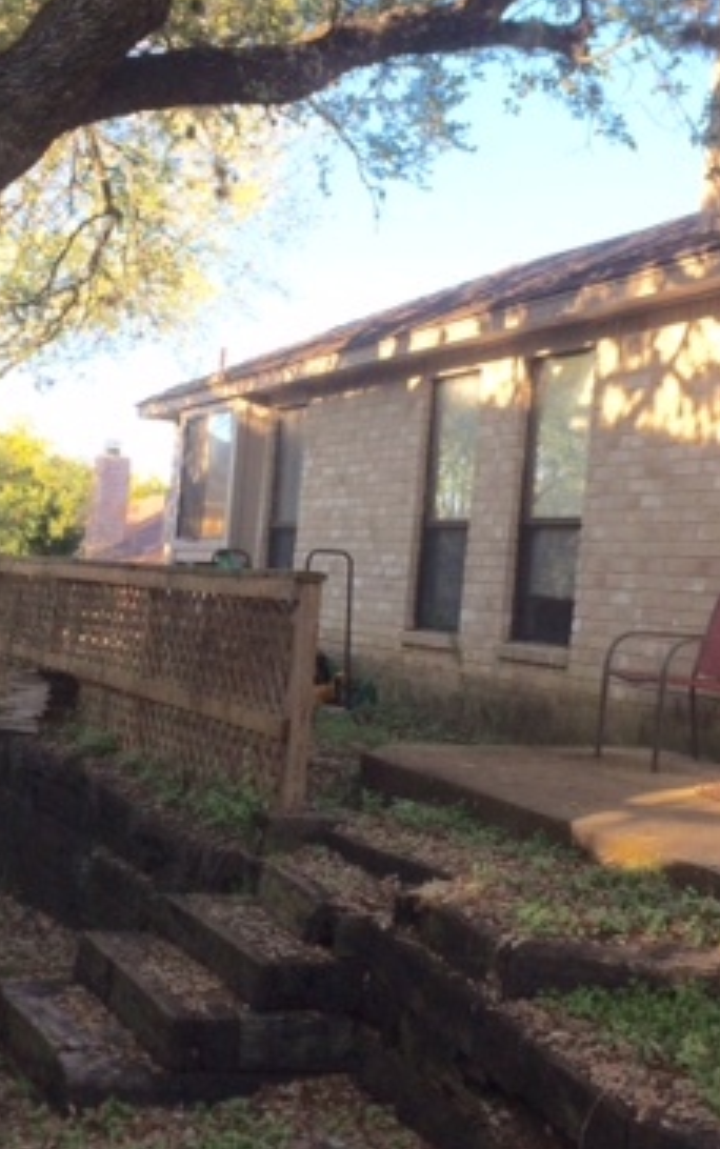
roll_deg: -5.5
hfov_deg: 24.0
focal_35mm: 54
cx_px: 316
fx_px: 1693
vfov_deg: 37.5
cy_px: 524
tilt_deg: +4.1
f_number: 2.2
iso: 32
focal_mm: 4.15
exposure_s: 1/471
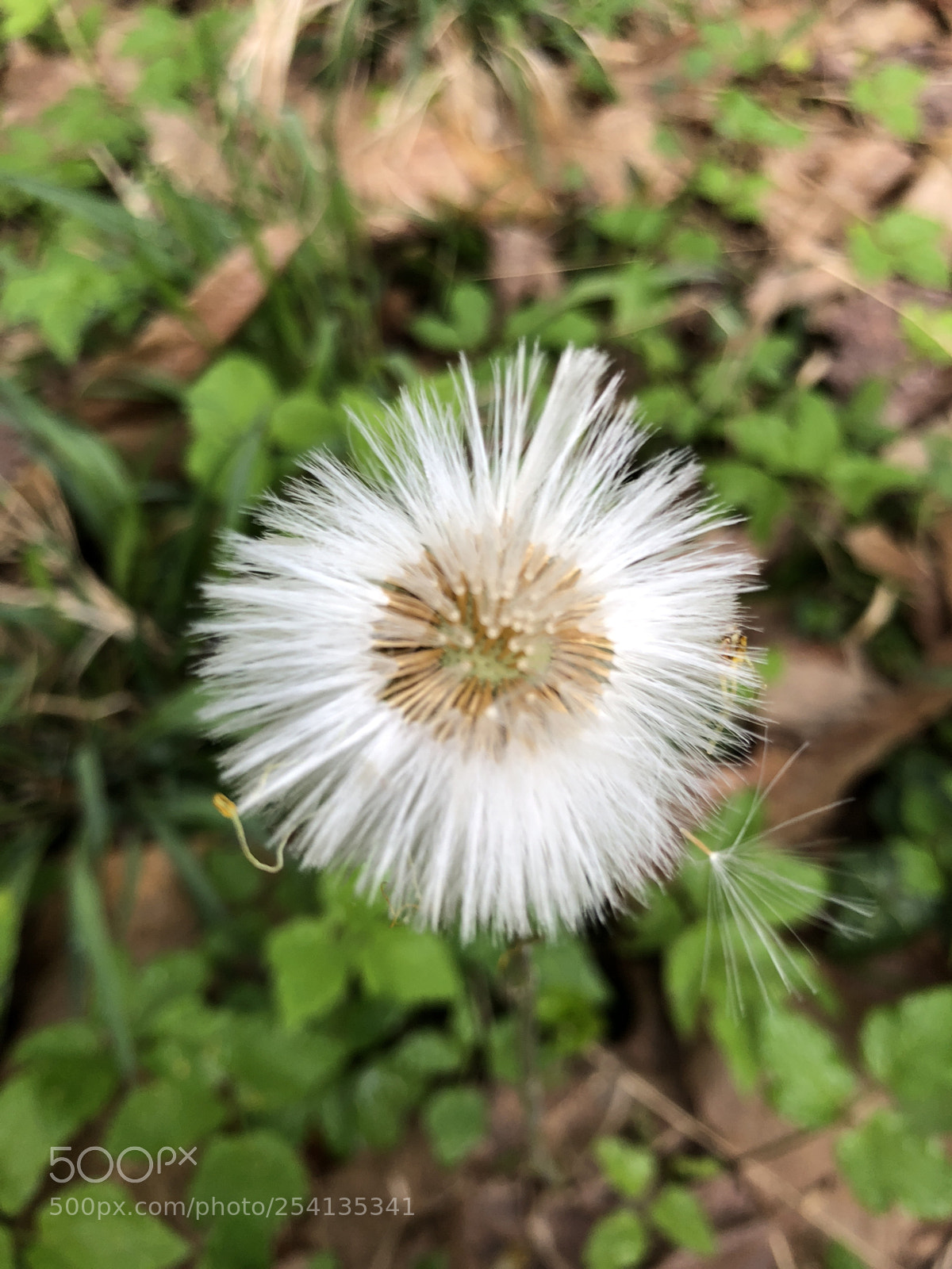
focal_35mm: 28
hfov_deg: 49.7
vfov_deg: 63.4
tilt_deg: -59.0
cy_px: 634
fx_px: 1027
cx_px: 476
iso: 25
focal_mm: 3.99
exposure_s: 1/120
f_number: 1.8
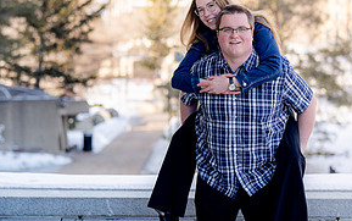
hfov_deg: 17.5
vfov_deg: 11.0
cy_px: 76
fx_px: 1142
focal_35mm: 119
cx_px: 168
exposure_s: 1/6400
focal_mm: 50
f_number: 1.8
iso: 400
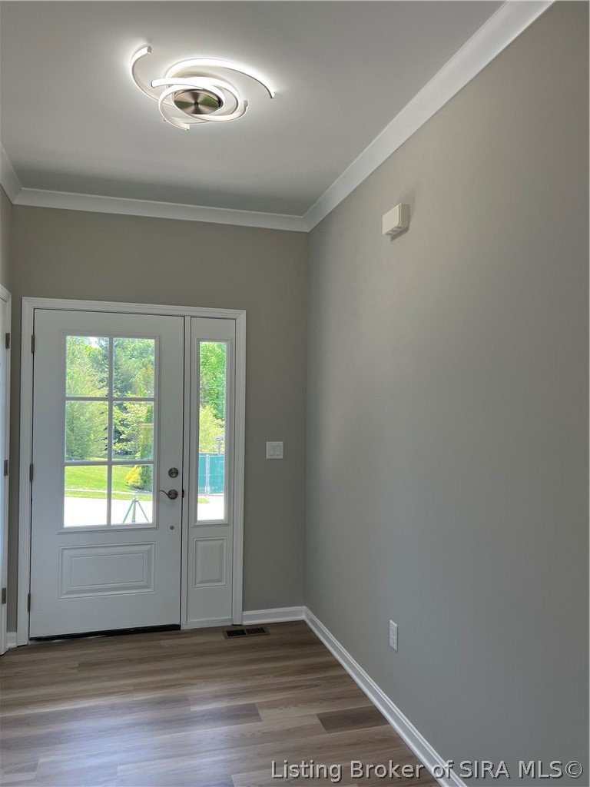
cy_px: 394
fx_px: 591
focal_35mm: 26
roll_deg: -0.4
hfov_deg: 53.1
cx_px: 295
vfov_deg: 67.3
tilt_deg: +1.8
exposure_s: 1/181
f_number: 1.5
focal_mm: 5.7
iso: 40
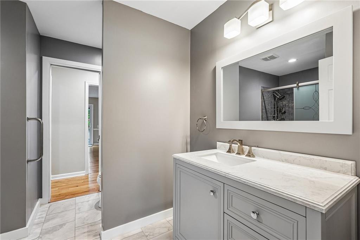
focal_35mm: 16
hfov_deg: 96.8
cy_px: 120
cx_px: 180
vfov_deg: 73.7
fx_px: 160
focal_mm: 16
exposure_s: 1/20
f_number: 8
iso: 800
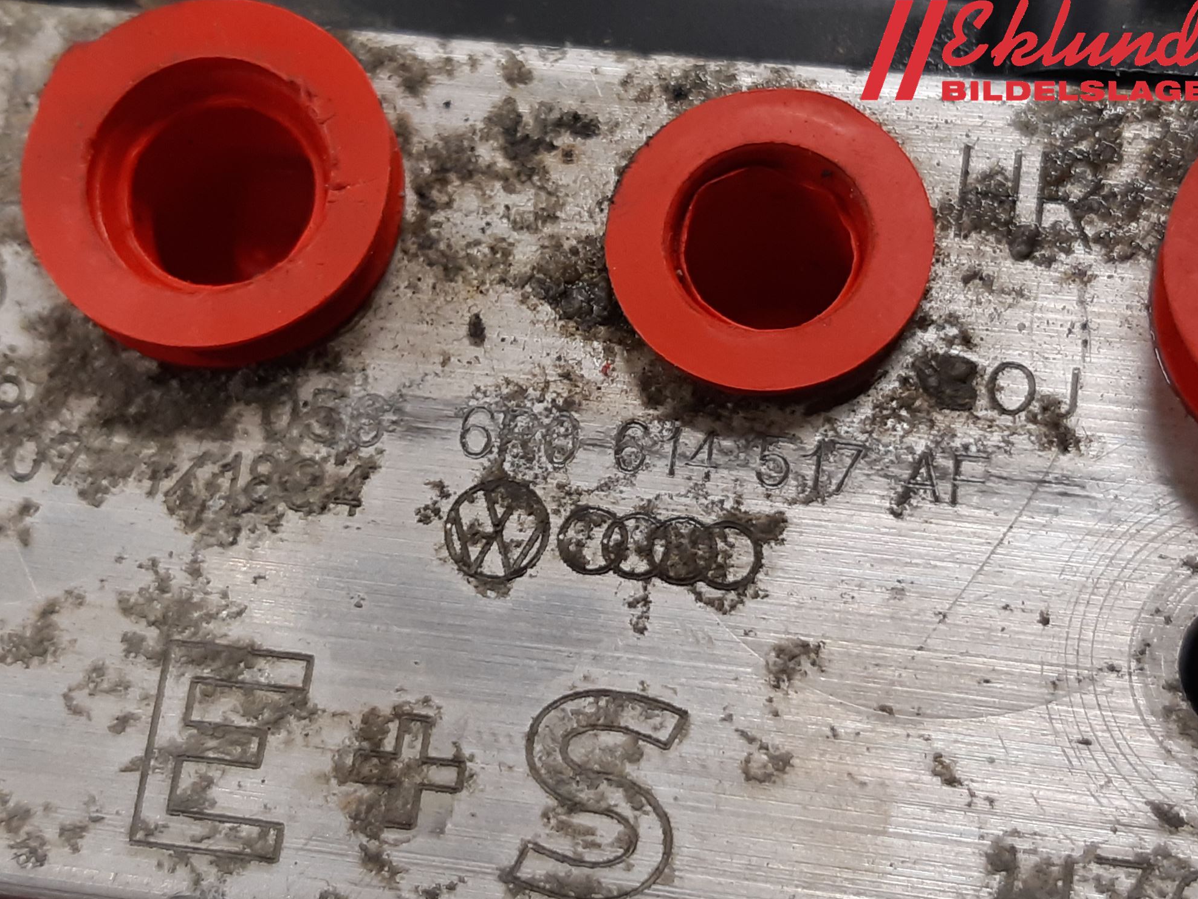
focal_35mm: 27
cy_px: 464
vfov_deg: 51.3
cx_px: 611
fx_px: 934
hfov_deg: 65.3
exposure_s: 1/50
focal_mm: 3.93
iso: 100
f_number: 1.7
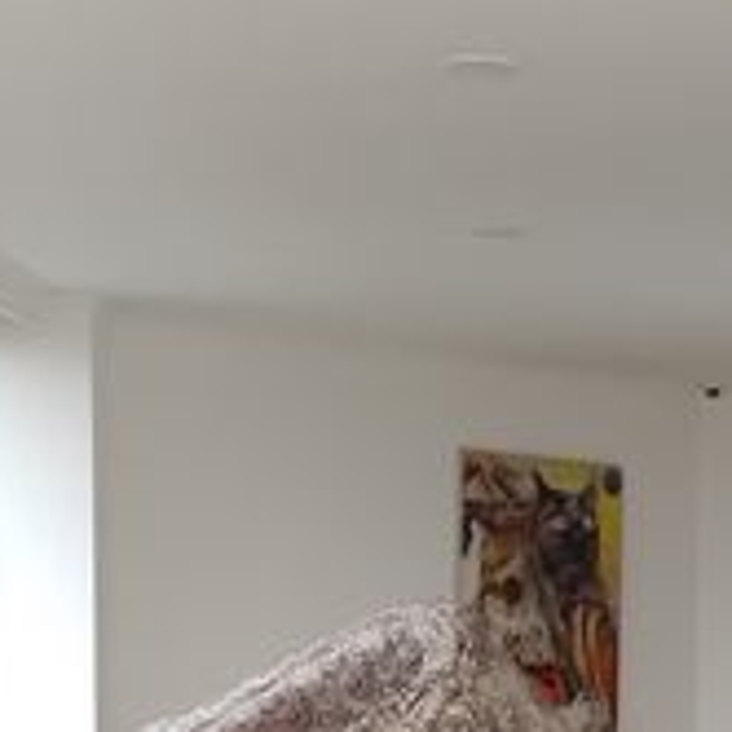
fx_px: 2967
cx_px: 637
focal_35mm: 124
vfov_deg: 13.8
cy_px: 745
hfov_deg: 14.0
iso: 58
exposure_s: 1/50
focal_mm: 3.94
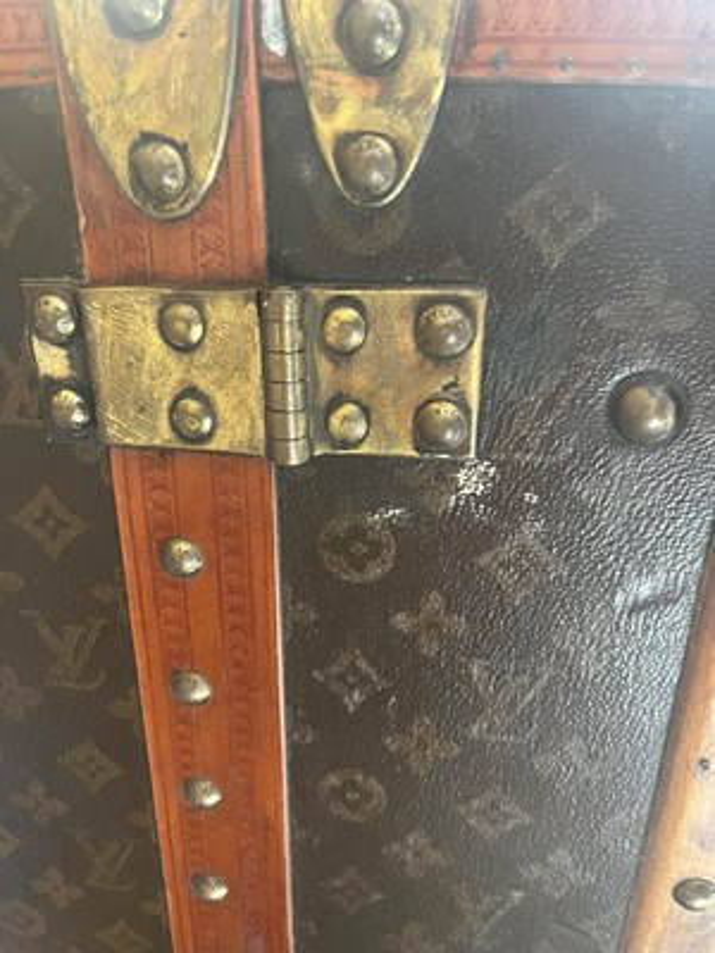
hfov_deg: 53.1
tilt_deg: -21.4
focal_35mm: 26
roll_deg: +0.6
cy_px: 476
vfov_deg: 67.3
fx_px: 716
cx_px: 358
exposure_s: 1/33
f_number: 1.6
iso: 400
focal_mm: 5.1
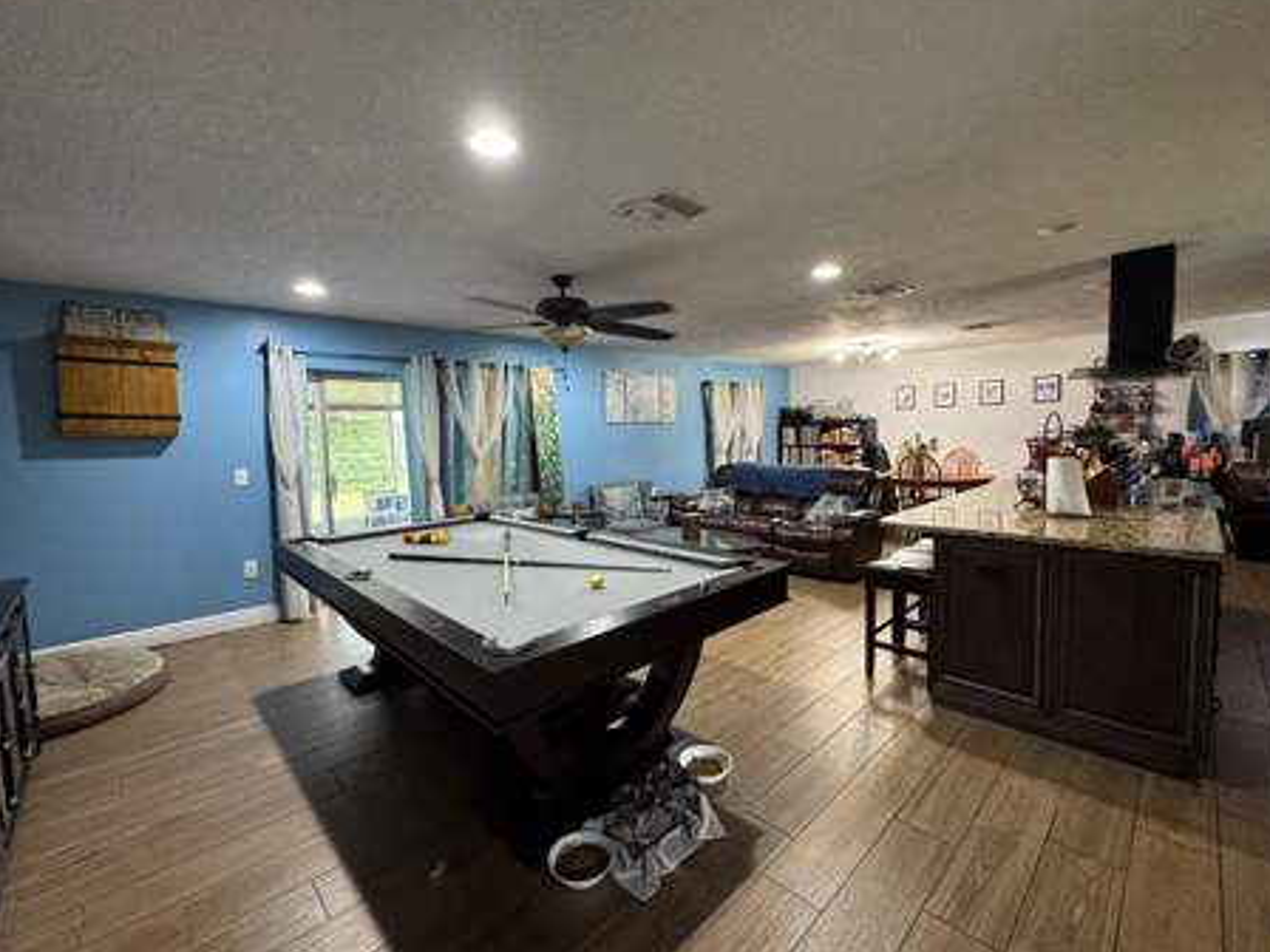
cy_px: 470
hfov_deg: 98.2
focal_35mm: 15
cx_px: 629
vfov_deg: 81.7
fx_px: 550
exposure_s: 1/60
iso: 500
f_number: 2.2
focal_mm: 2.22
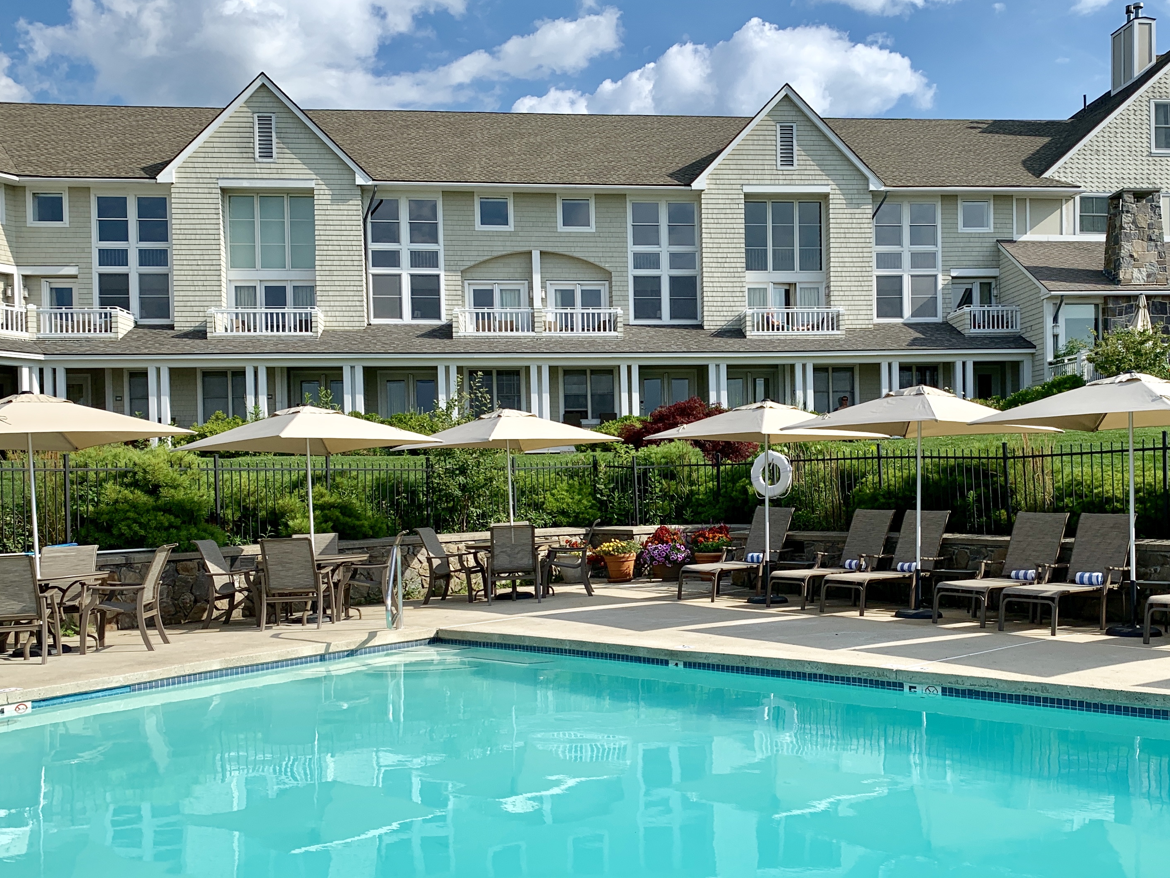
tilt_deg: -1.1
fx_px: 1251
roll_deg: +0.6
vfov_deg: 38.6
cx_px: 695
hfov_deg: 49.9
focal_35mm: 37
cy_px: 502
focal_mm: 4.25
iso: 25
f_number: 1.8
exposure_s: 1/2611
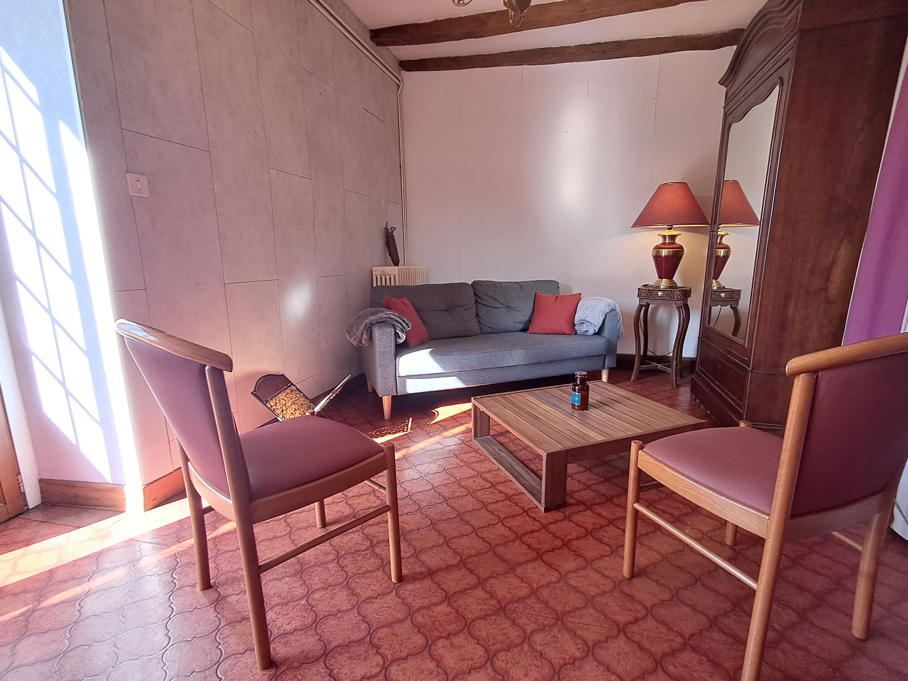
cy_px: 354
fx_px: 446
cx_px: 461
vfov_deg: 74.7
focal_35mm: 17
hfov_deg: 91.0
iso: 40
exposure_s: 1/50
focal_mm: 1.64
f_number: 2.2
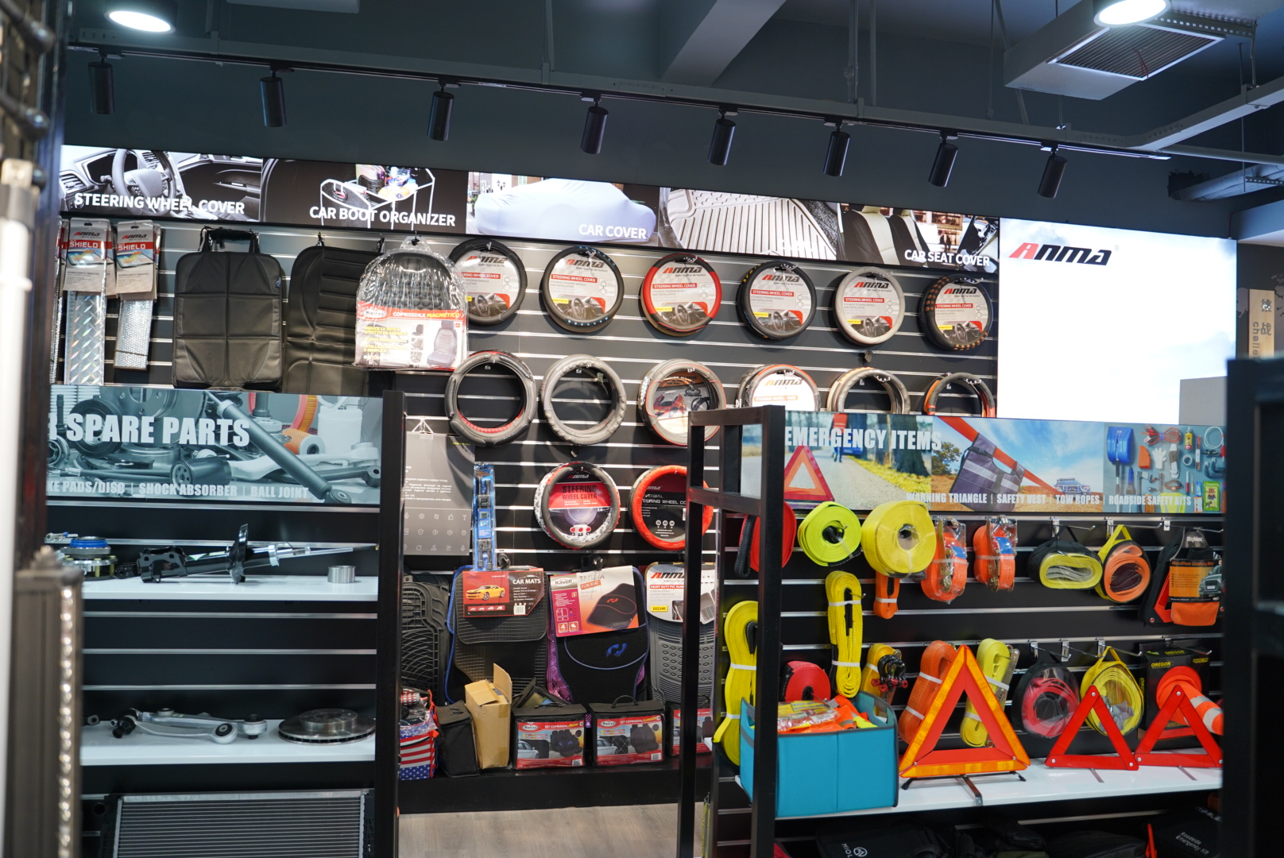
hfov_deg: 65.4
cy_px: 429
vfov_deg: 46.5
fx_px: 999
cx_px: 642
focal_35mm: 28
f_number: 3.2
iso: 400
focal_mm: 28
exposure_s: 1/100
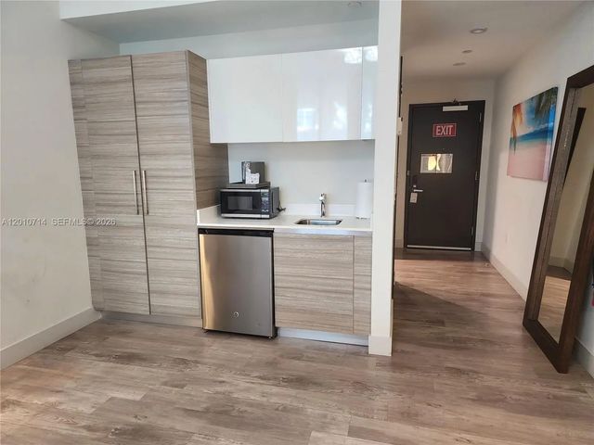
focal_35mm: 23
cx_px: 297
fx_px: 395
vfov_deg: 58.9
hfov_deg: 73.9
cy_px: 222
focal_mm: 6.4
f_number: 1.8
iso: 640
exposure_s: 1/60.2
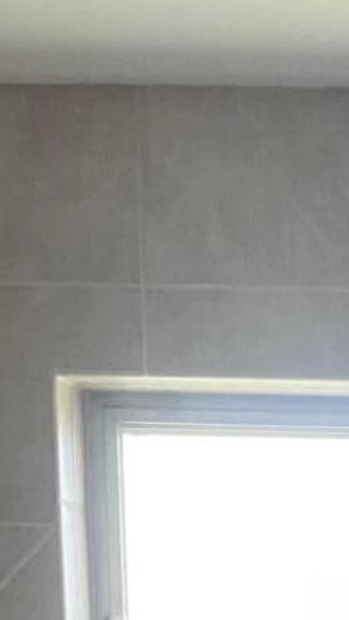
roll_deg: -0.9
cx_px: 598
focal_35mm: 128
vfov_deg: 13.9
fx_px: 2107
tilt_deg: -14.4
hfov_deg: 9.1
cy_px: 1286
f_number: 1.6
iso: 125
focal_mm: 4.2
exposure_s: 1/120
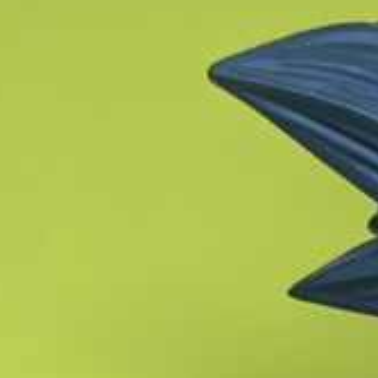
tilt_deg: -4.0
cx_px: 645
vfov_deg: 7.8
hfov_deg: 9.2
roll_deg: -1.3
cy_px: 1266
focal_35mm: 183
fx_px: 2261
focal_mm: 4.2
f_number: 1.6
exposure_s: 1/100
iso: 32
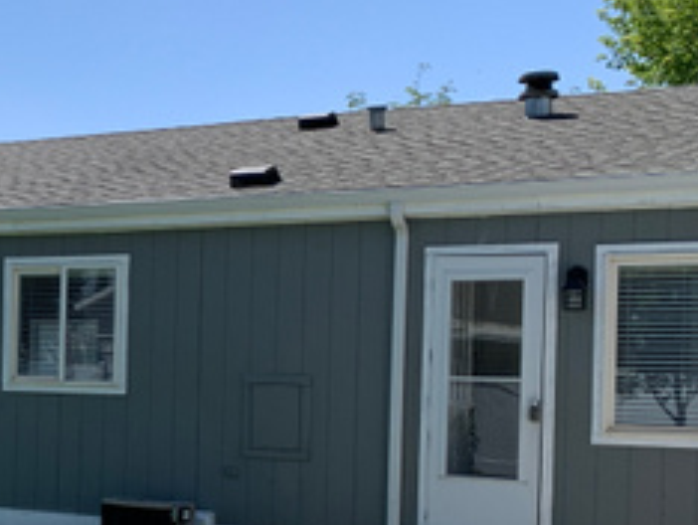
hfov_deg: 25.4
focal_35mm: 71
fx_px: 1433
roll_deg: -1.0
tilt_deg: -1.8
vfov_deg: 20.6
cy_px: 397
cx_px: -72
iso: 25
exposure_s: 1/2481
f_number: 1.8
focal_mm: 4.25
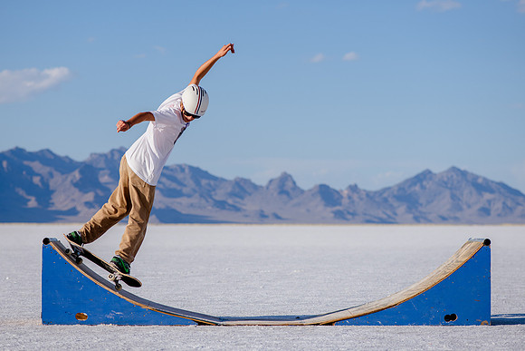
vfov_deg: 10.5
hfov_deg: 15.7
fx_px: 1902
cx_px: 240
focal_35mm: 130
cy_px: 137
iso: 125
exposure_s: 1/2500
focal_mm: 105
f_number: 5
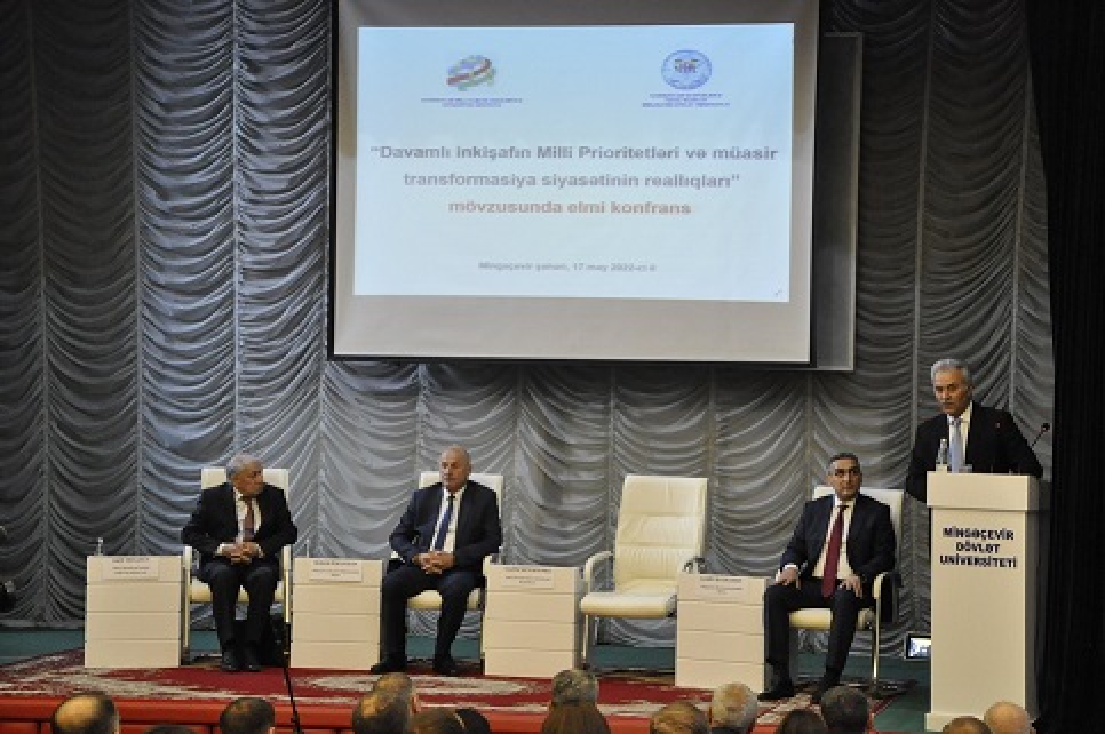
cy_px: 367
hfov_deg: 19.5
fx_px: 3220
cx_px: 552
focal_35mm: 105
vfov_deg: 13.0
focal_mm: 70
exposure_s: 1/125
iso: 3200
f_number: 5.6
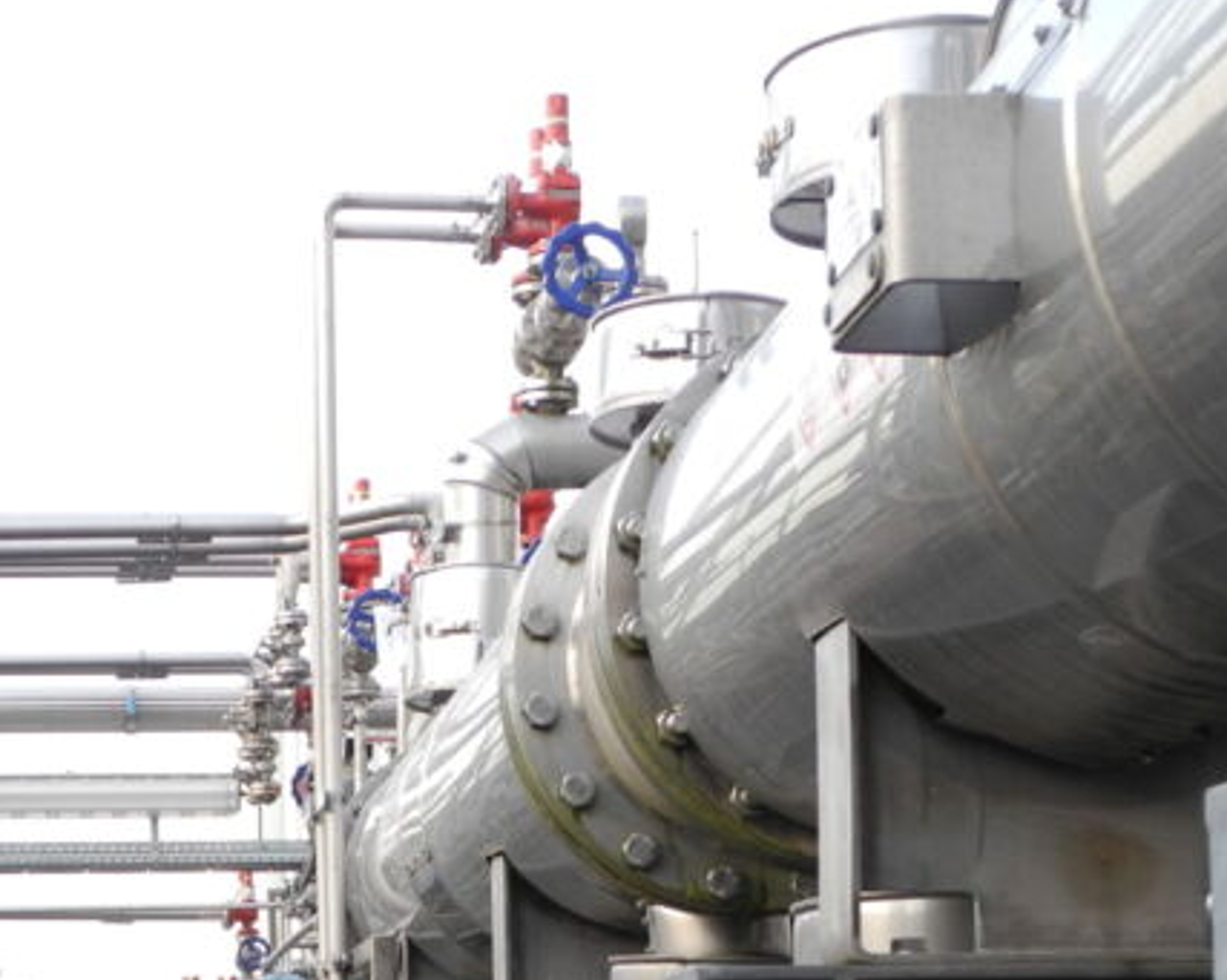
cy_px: 1063
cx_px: 227
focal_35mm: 89
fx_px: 3230
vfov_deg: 16.7
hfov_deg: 21.2
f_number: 3.5
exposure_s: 1/60
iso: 100
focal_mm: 8.1
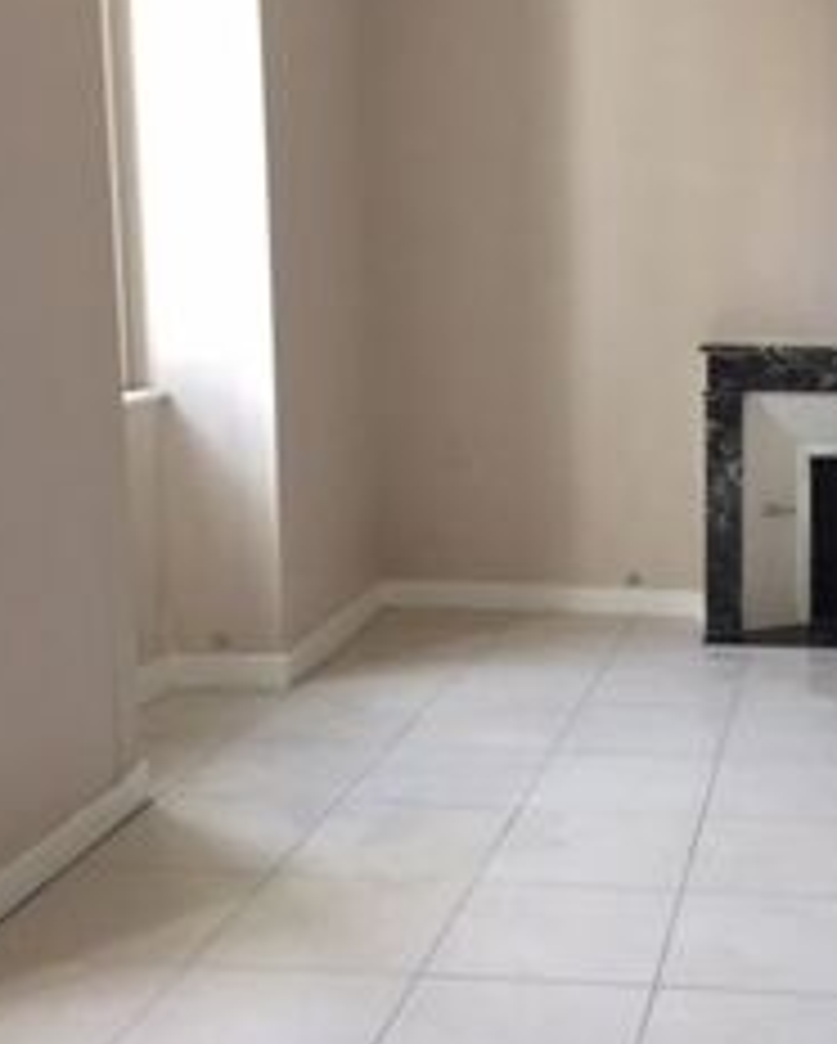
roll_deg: +0.4
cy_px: 475
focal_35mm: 52
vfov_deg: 35.9
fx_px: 1608
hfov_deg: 28.5
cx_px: 688
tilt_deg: -9.8
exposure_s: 1/33
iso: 50
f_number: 2.2
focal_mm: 4.15
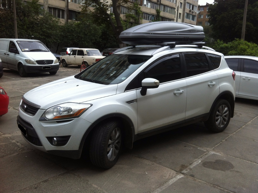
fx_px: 260
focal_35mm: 35
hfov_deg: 52.7
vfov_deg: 40.6
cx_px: 129
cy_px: 96
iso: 80
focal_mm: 3.85
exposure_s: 1/402
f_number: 2.8
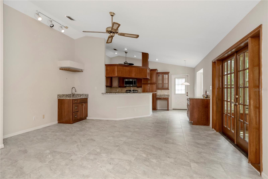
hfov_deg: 86.9
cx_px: 134
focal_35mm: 19
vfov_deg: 64.5
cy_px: 90
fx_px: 141
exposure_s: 1/60
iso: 400
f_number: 5.6
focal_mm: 19
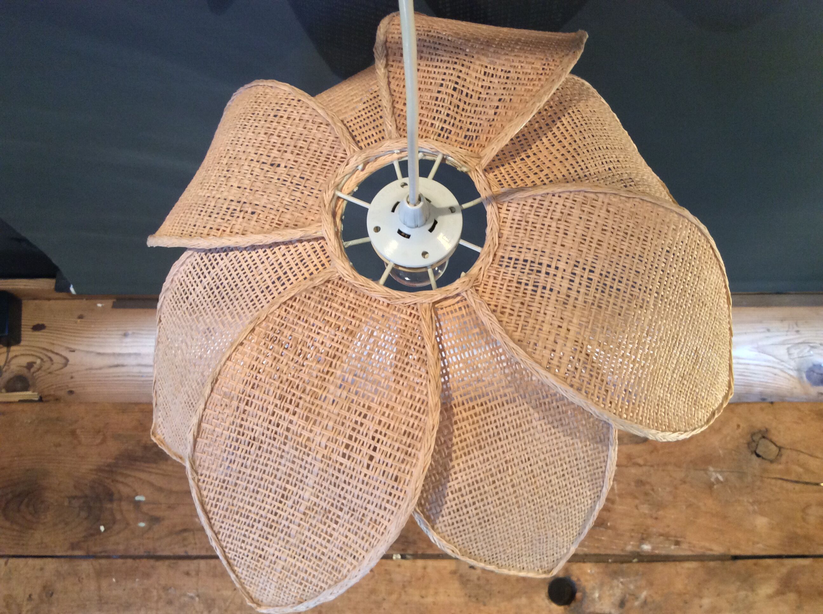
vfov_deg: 44.1
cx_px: 412
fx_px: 760
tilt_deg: -73.0
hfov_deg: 56.9
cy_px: 307
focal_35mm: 32
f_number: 2.4
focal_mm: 3.3
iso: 100
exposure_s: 1/25
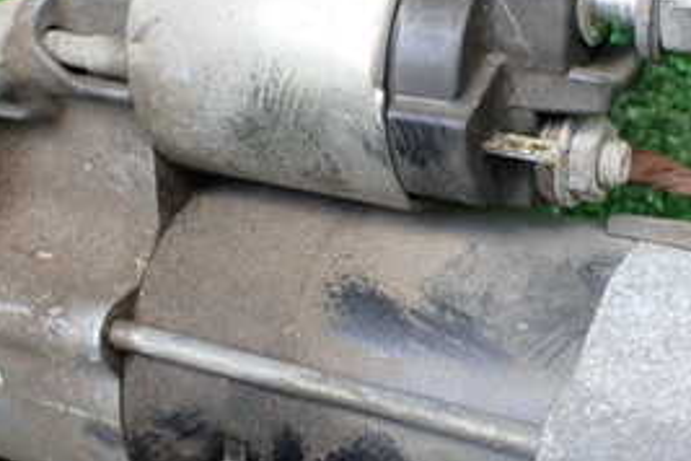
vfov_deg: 19.4
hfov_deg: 28.8
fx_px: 1344
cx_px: 352
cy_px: 174
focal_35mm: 70
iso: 400
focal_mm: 5.4
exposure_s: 1/125
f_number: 2.3
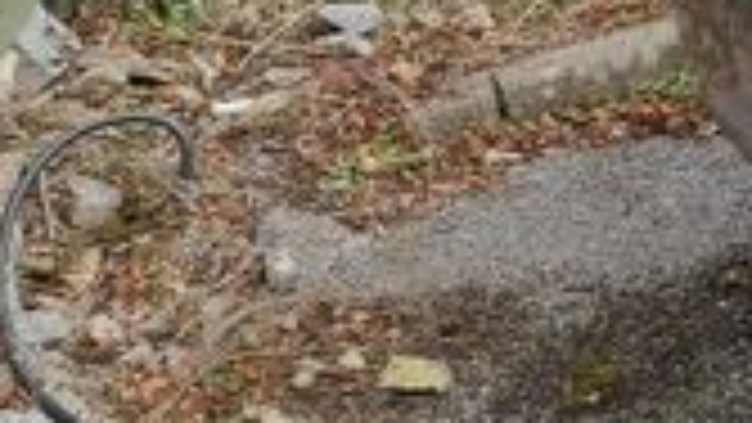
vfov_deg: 11.3
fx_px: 2034
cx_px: 1171
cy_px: -238
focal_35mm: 102
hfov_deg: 18.3
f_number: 1.8
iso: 50
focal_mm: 5.4
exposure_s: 1/744
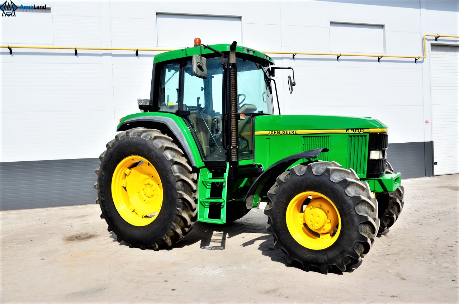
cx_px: 230
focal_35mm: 32
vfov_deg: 41.5
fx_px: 401
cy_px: 152
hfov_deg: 59.6
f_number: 6.3
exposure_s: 1/500
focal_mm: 21
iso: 125
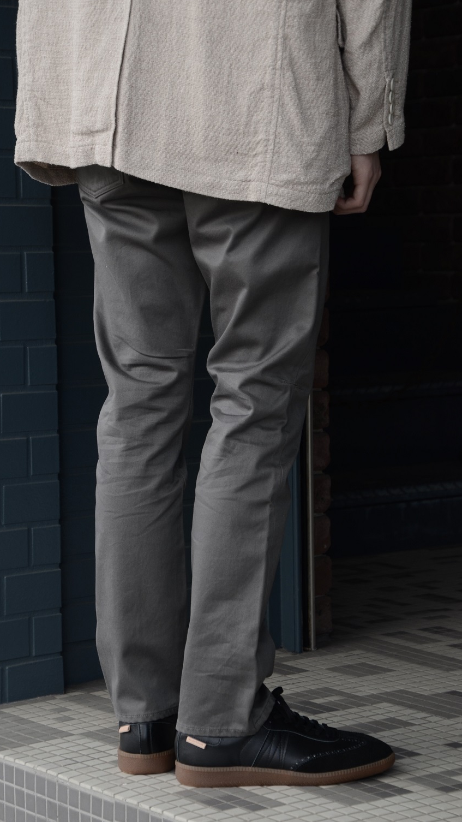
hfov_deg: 11.0
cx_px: 205
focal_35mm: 110
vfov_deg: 19.5
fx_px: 2396
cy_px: 411
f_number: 5.6
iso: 320
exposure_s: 1/320
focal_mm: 70
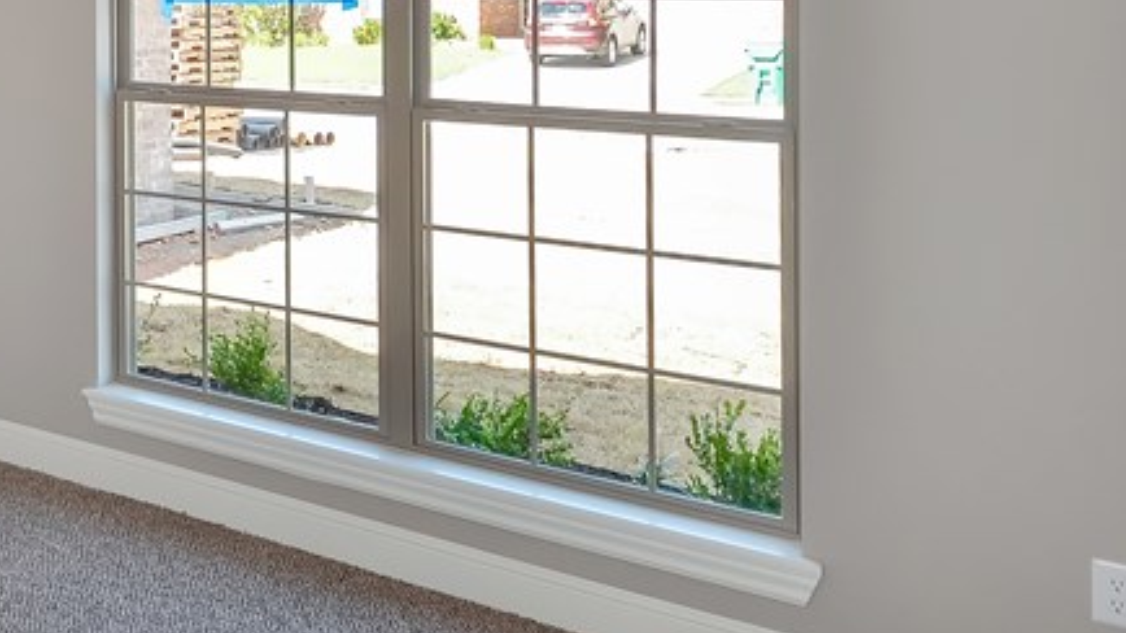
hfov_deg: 37.8
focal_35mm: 43
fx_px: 1293
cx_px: -160
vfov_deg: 26.2
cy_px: 17
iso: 200
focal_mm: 11
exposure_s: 1/160
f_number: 3.5
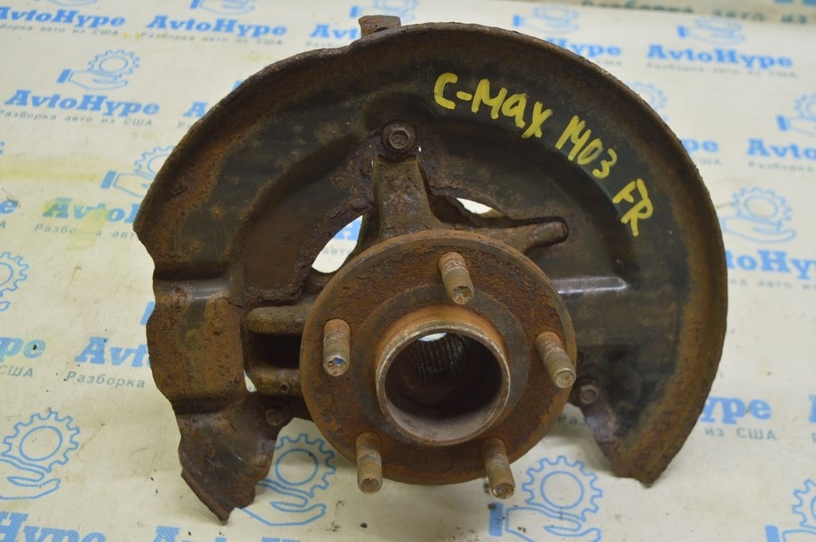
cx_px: 408
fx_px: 917
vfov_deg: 33.0
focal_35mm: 40
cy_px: 271
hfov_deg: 48.0
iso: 400
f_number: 5.6
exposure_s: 1/20
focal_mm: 27
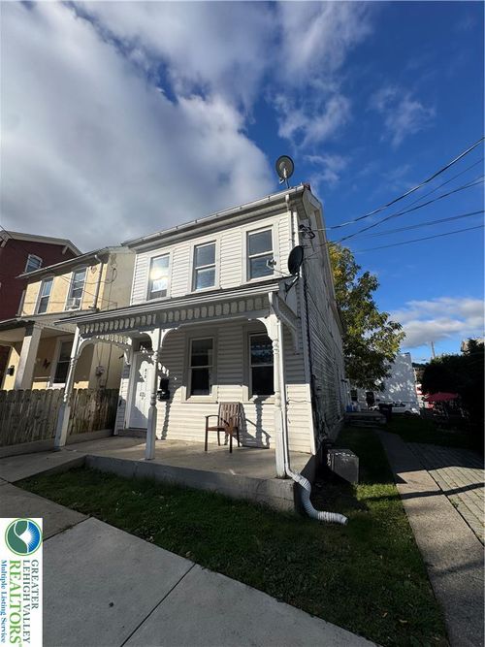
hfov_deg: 85.7
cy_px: 324
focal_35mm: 14
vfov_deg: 102.1
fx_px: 262
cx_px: 242
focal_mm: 2.22
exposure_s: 1/3906
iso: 50
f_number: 2.2
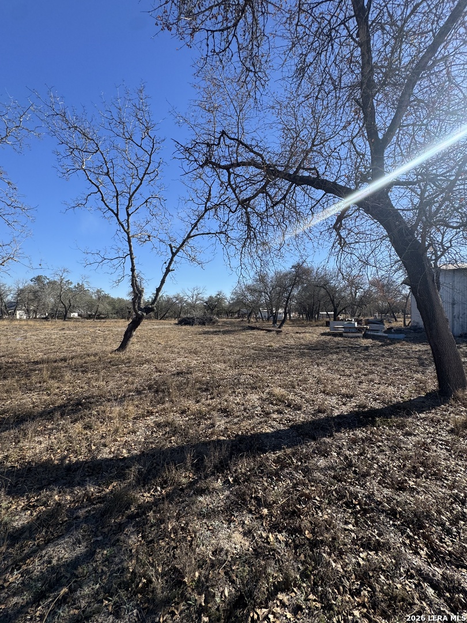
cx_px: 234
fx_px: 252
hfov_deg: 85.7
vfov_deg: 102.1
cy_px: 312
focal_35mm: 14
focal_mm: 2.22
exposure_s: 1/1536
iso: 50
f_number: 2.2
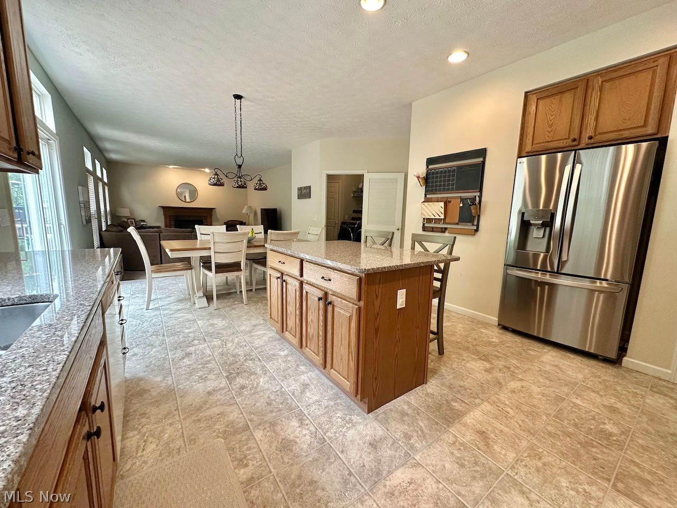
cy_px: 254
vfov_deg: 85.7
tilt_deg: -8.0
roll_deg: -1.2
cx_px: 338
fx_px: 274
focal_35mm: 14
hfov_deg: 102.1
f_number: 2.2
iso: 250
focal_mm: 2.22
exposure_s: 1/120
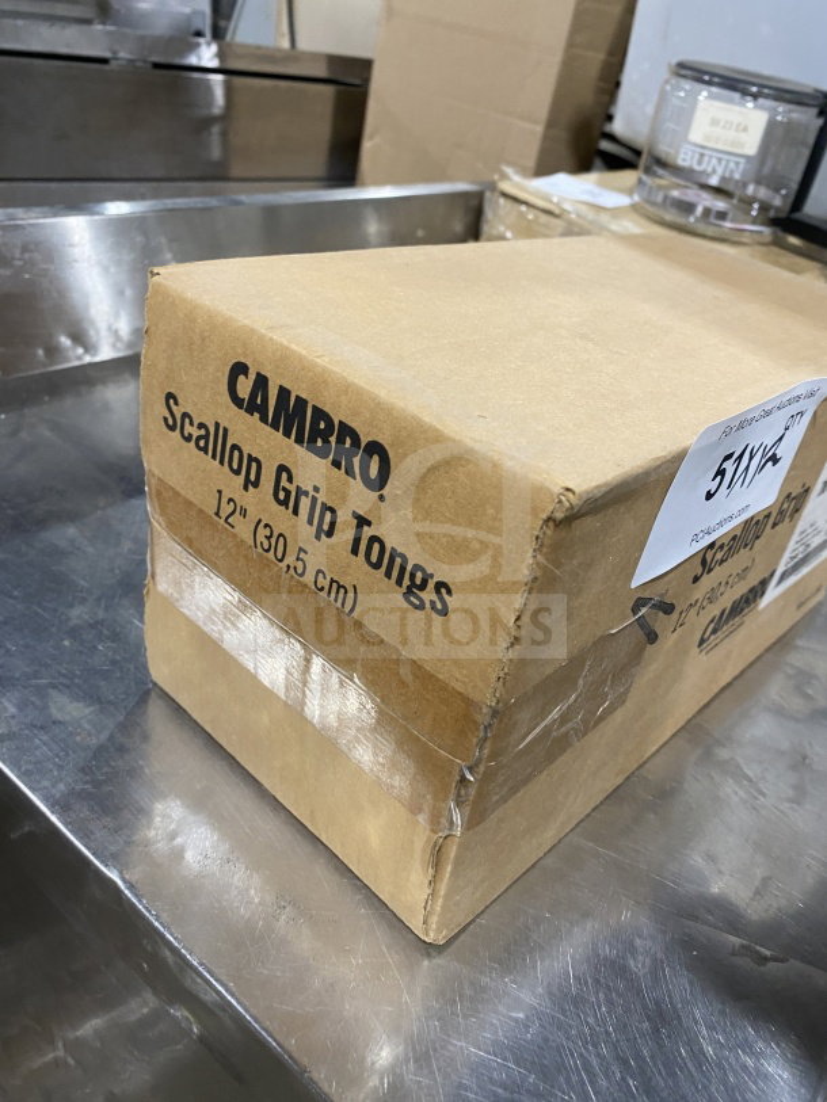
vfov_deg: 67.3
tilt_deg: -31.8
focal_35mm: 26
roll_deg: -11.4
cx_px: 414
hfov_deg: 53.1
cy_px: 551
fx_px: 828
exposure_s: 1/60
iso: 160
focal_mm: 4.25
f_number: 1.8
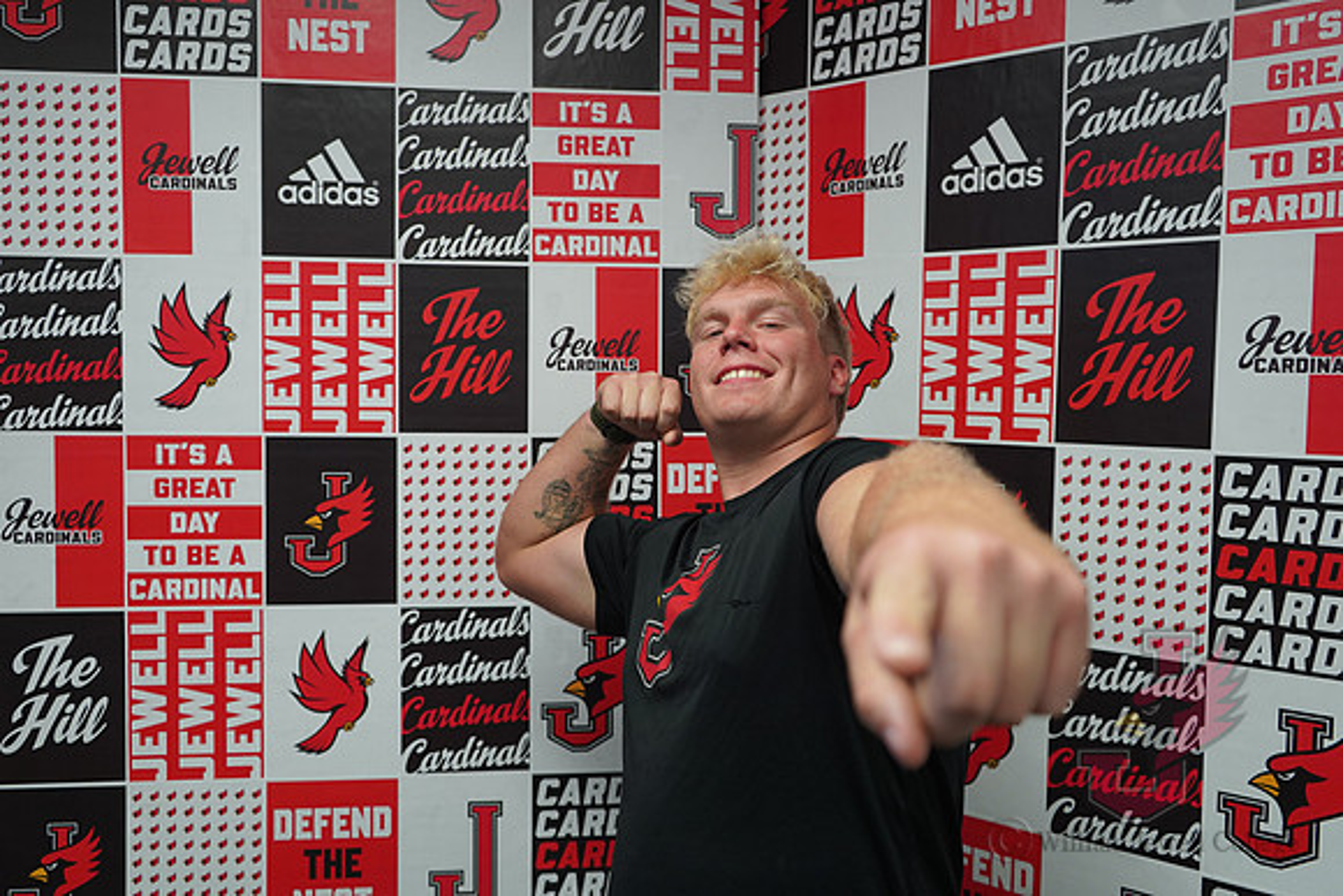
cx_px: 672
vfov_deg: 42.3
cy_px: 448
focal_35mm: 31
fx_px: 1157
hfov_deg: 60.3
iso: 1000
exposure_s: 1/160
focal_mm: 31
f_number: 4
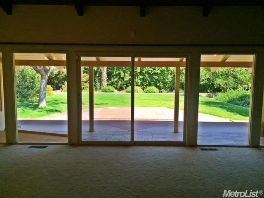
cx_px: 132
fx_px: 221
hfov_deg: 61.7
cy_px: 99
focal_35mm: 29
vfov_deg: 48.2
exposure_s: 1/534
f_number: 2.2
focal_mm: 4.15
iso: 32
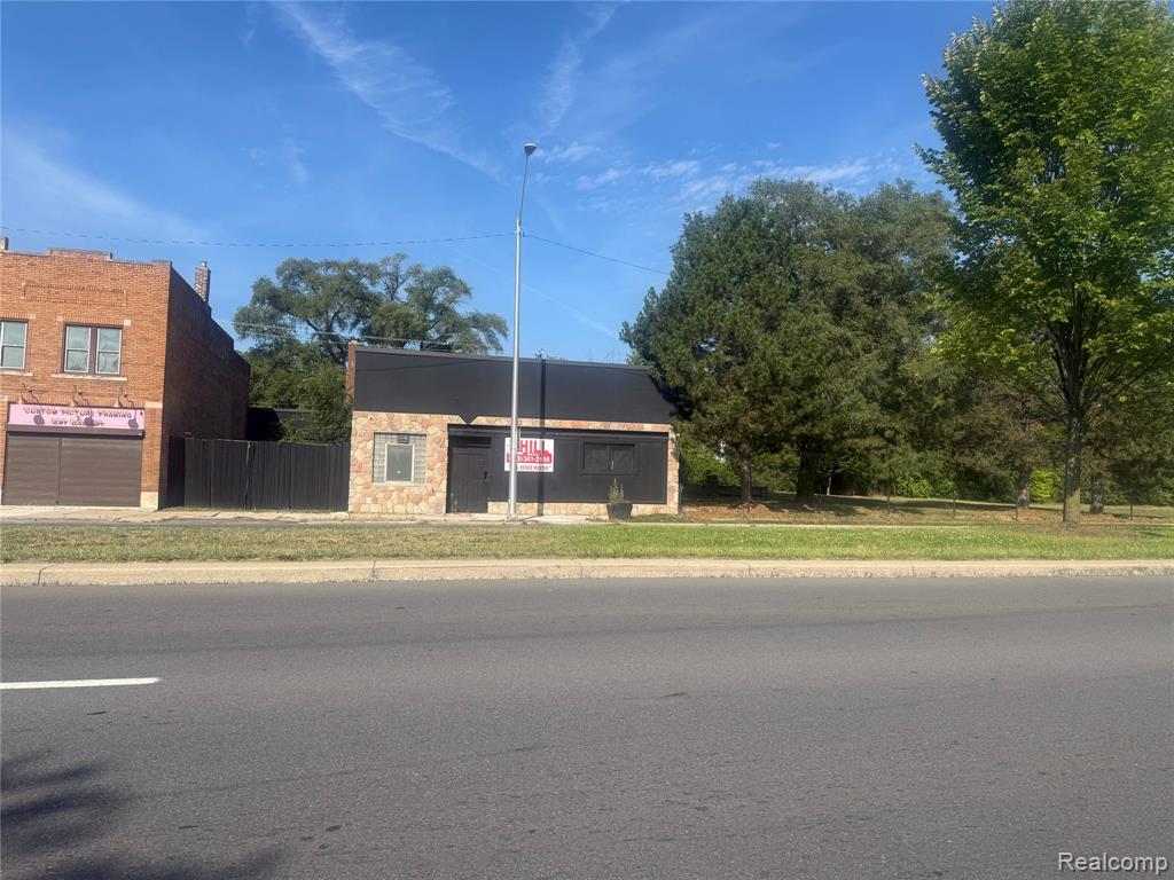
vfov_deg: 56.8
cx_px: 587
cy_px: 440
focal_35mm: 24
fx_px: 814
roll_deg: -1.5
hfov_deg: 71.6
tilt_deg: +3.7
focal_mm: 6.76
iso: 80
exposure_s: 1/4167
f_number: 1.78
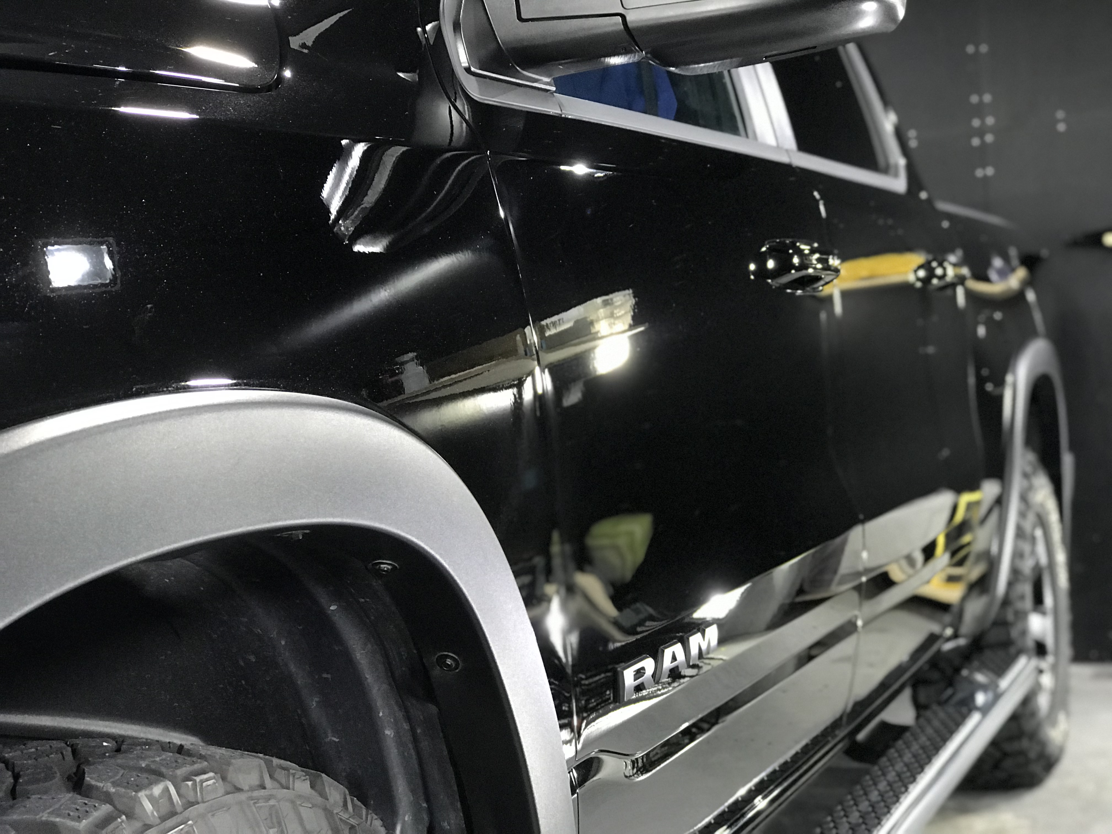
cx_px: 556
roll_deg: +3.3
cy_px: 417
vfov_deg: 25.7
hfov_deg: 33.8
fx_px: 1831
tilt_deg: -0.3
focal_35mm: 57
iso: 500
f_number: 2.8
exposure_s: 1/60
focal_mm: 6.6
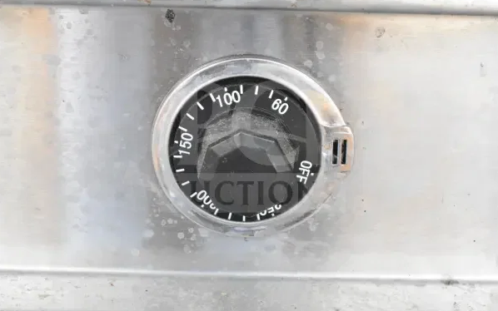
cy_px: 147
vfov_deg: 24.4
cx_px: 251
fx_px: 719
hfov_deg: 38.2
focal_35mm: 53
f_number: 10
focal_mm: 34
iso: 6400
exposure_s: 1/400
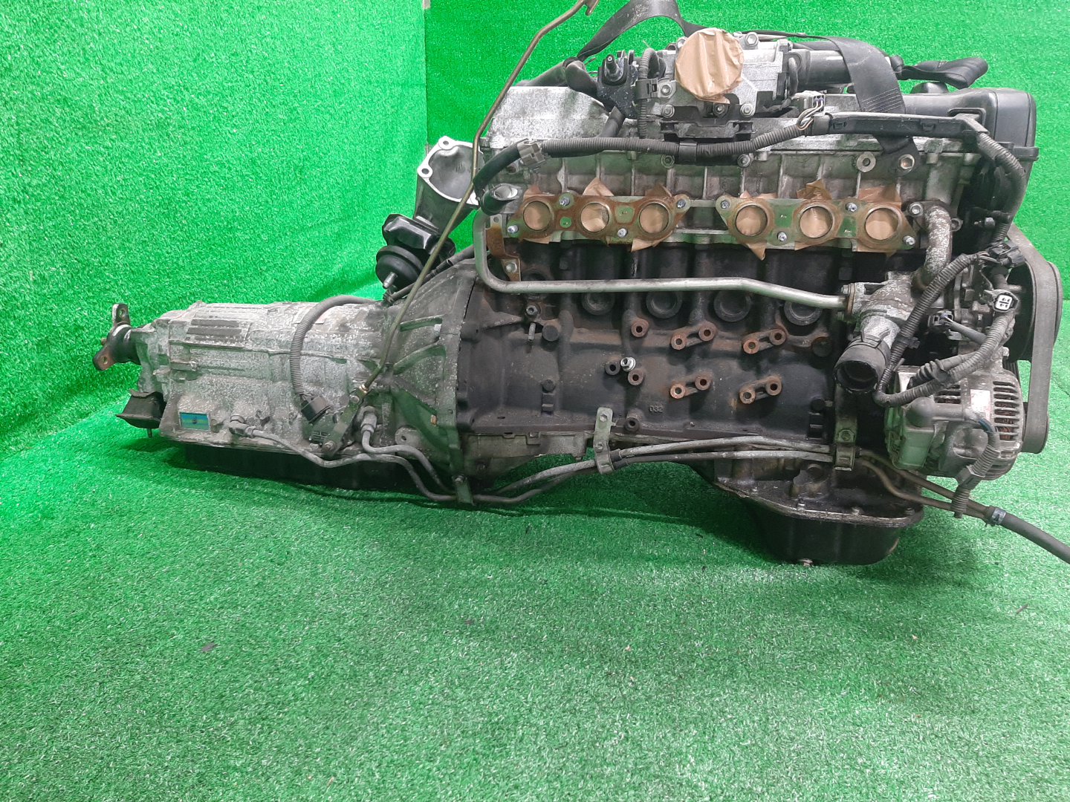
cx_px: 535
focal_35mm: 26
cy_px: 401
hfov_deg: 67.3
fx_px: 804
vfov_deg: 53.1
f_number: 1.7
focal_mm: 3.93
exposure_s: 1/33
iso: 176
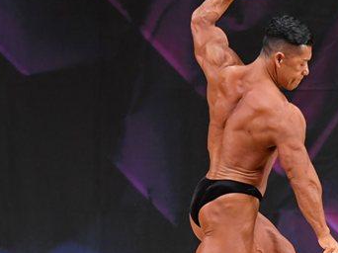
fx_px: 5425
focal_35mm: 556
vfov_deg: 2.7
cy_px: 163
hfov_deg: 3.6
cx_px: 241
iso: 3200
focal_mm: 170
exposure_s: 1/400
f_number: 5.6
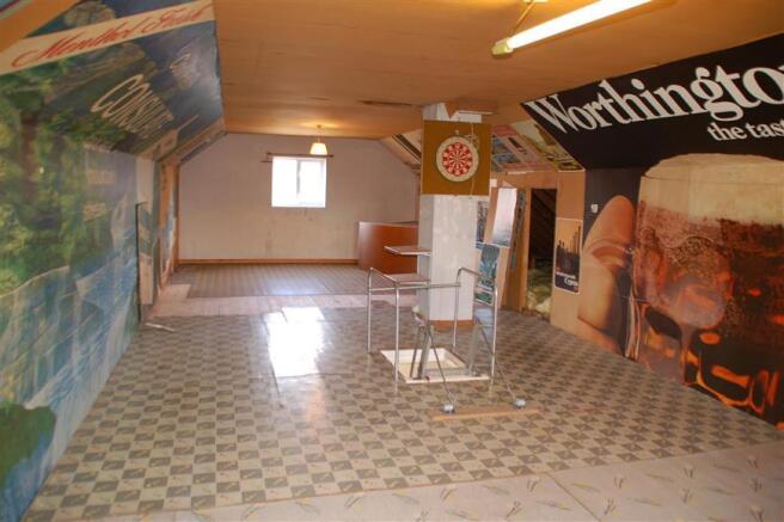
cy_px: 261
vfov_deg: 47.9
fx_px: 588
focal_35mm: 27
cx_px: 392
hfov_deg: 67.4
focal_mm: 18
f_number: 3.5
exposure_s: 1/6
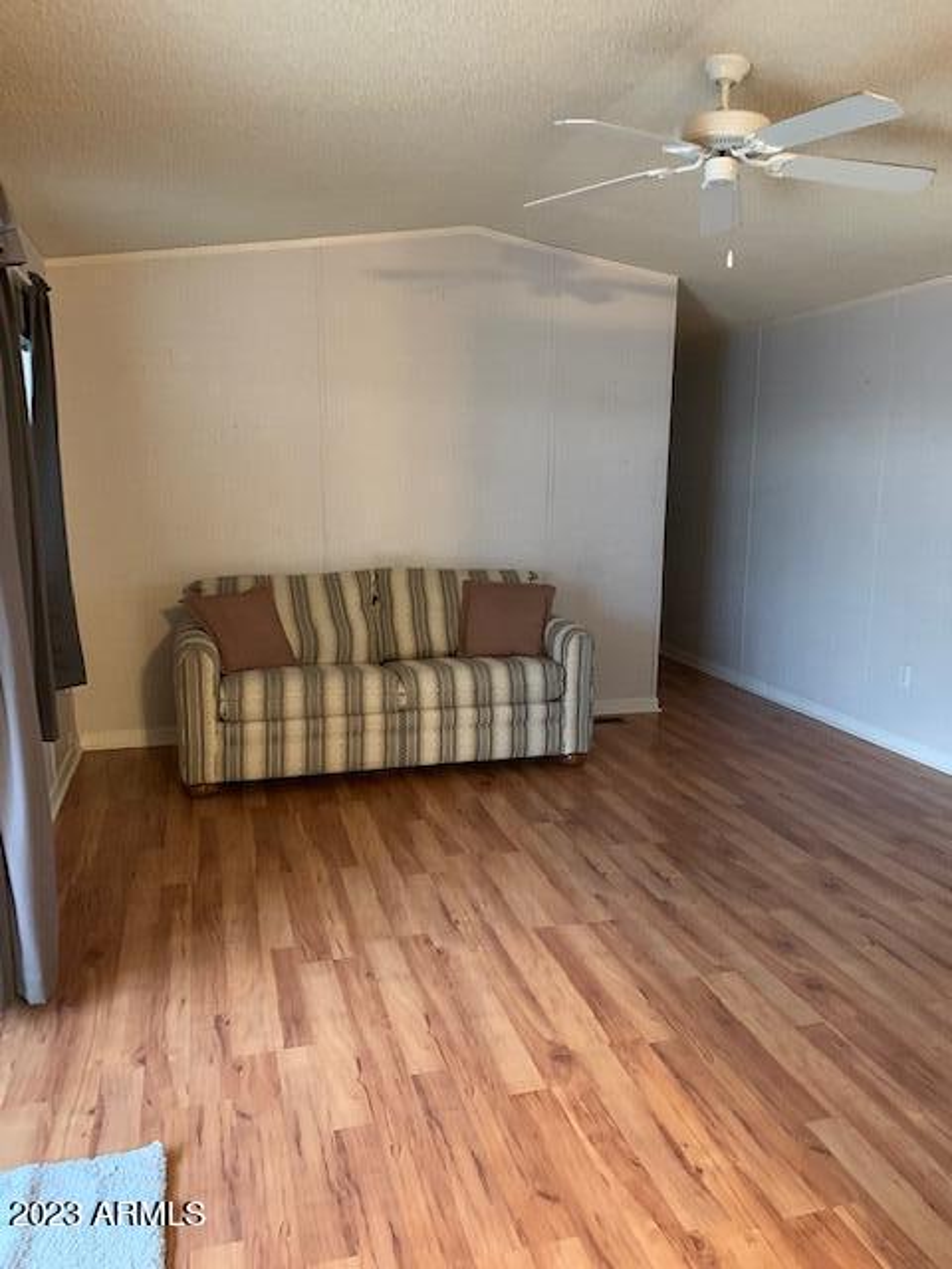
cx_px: 476
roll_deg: -1.4
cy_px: 634
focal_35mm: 26
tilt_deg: -9.4
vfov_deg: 67.3
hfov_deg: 53.1
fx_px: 953
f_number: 1.8
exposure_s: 1/30
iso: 400
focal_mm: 4.25
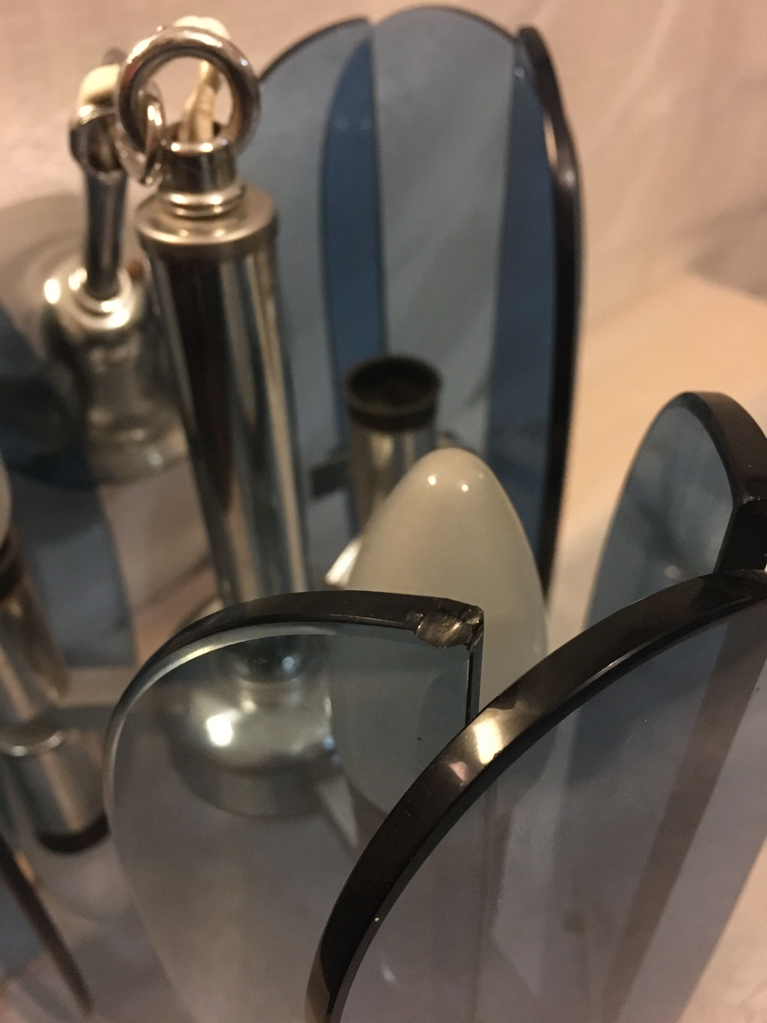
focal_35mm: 29
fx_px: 857
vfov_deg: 61.7
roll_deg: -0.7
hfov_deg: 48.2
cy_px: 512
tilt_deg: -42.4
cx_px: 384
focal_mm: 4.15
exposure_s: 1/17
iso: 400
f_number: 2.2
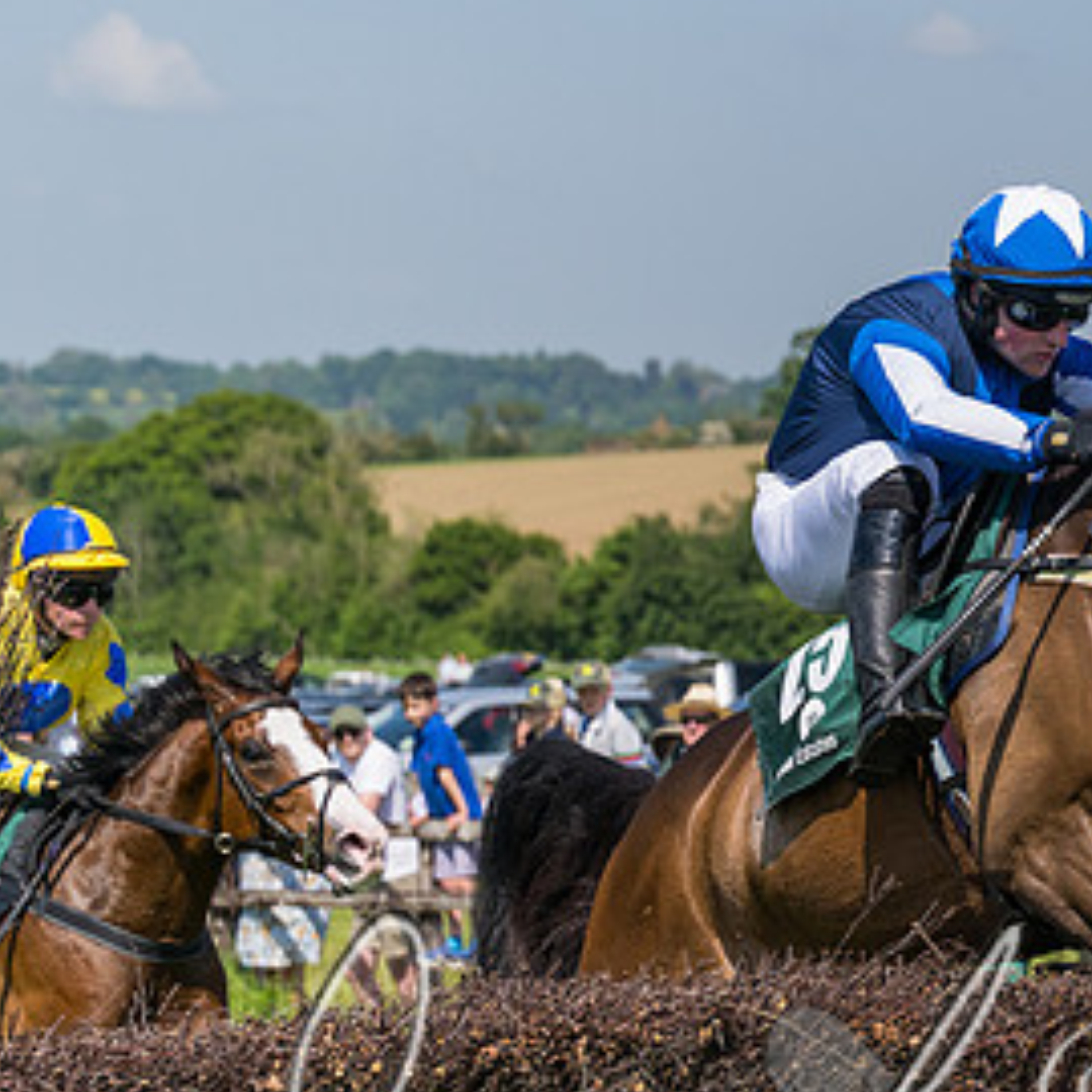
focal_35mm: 185
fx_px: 6603
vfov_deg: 9.5
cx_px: 1351
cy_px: 675
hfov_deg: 9.3
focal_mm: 70
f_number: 4
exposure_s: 1/5000
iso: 400
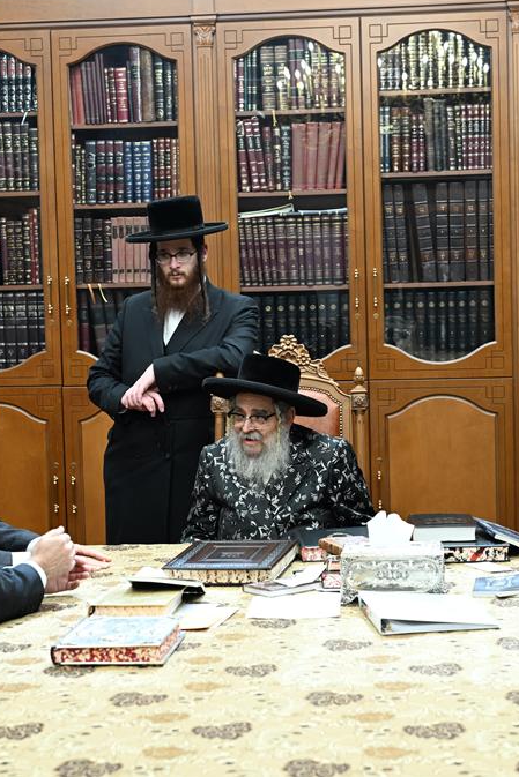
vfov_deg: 28.8
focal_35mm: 70
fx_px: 1513
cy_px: 384
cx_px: 281
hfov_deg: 19.5
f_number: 4
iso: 1000
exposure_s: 1/200
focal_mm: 46
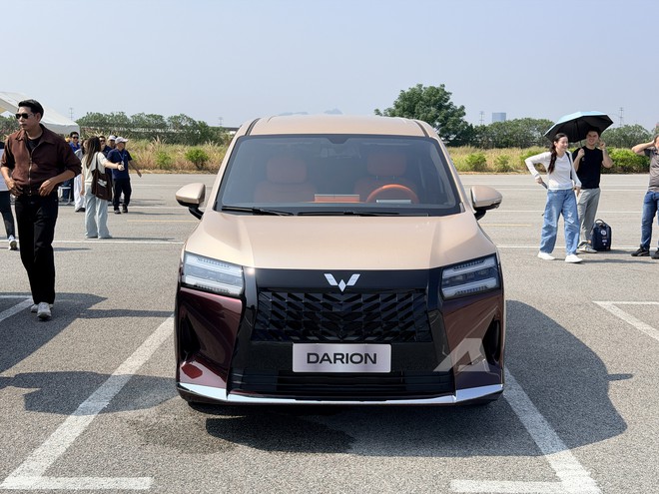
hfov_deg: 39.7
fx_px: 914
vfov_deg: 30.3
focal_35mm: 48
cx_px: 330
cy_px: 247
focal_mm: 6.76
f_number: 1.78
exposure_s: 1/4587
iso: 64
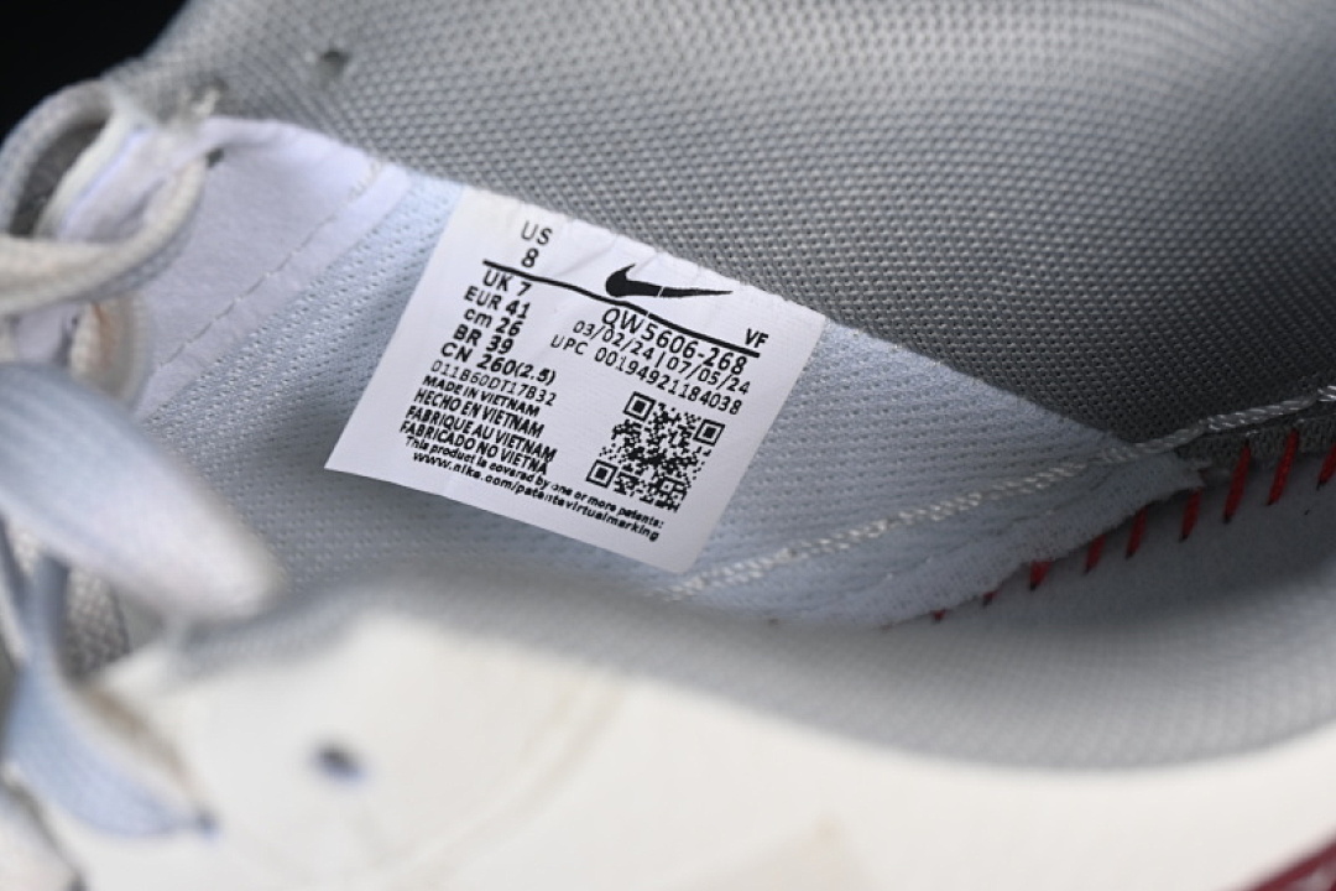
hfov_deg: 27.0
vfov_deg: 18.2
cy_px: 446
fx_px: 2783
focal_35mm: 75
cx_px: 668
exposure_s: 1/80
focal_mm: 50
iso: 160
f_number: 7.1
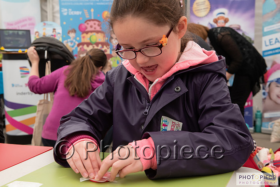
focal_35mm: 52
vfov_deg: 26.0
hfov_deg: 38.2
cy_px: 94
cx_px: 140
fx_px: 405
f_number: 8
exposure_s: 1/80
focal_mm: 52
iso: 1400
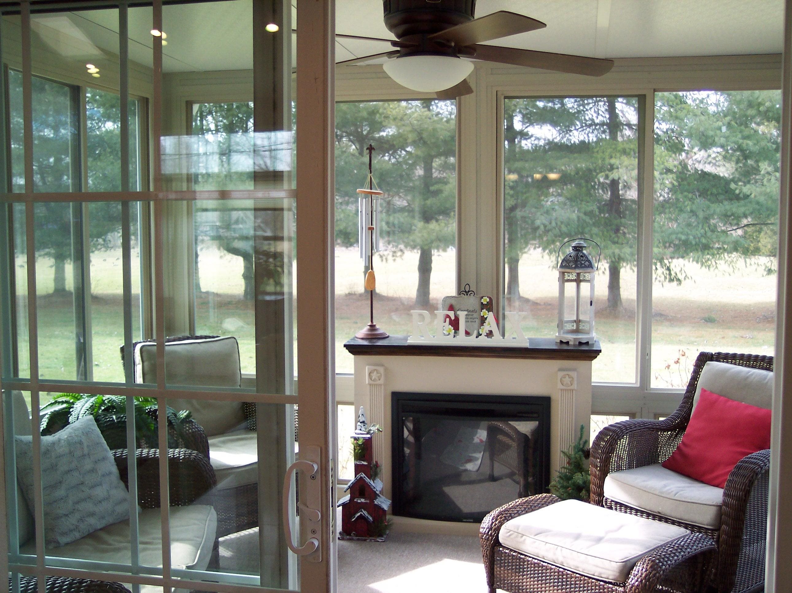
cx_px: 396
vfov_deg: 37.7
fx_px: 869
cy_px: 296
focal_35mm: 38
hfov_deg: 49.0
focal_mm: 8
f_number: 2.8
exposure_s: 1/125
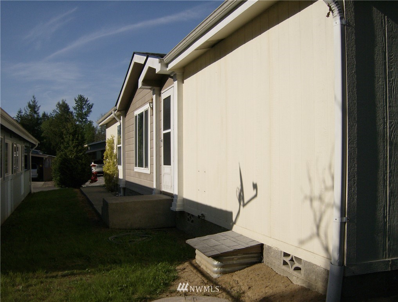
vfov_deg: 39.9
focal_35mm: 36
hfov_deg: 51.2
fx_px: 416
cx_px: 199
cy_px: 151
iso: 100
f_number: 4.7
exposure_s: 1/2000
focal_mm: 6
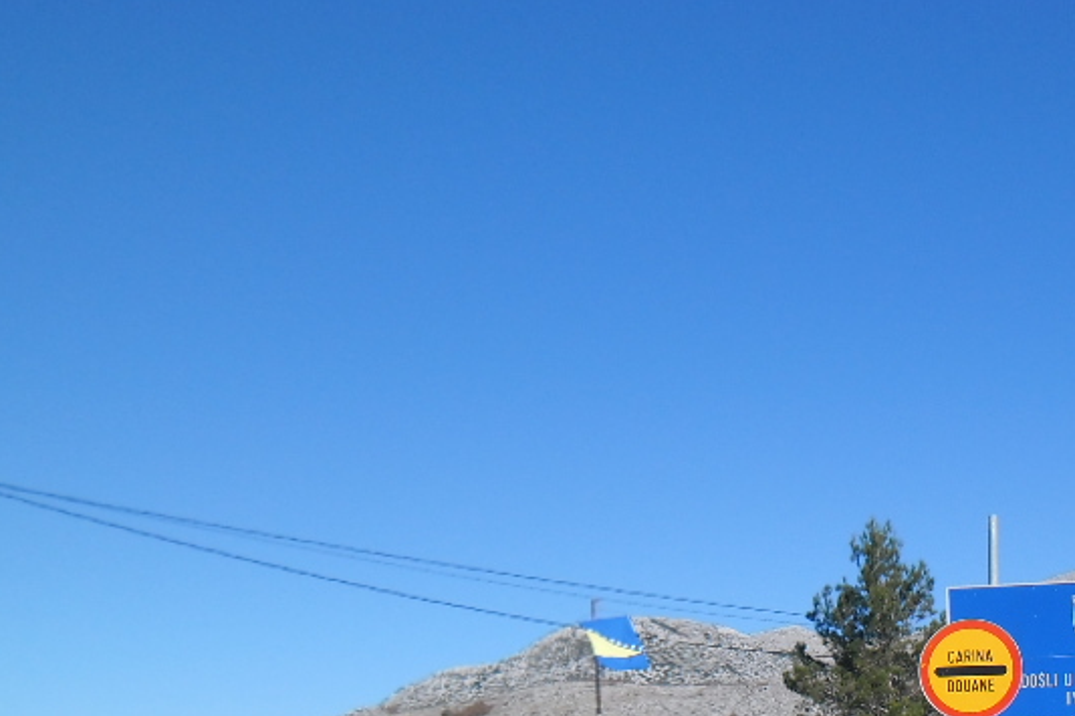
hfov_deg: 35.1
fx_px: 1612
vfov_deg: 24.0
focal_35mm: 54
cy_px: 706
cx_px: 930
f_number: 9
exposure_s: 1/165
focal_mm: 4.9
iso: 80
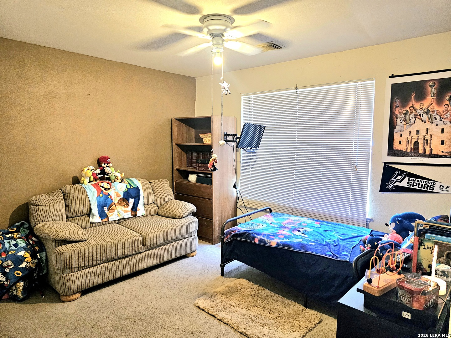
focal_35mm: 23
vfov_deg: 58.9
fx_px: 300
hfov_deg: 73.9
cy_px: 169
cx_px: 226
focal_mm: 6.3
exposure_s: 1/120
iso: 800
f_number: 1.7
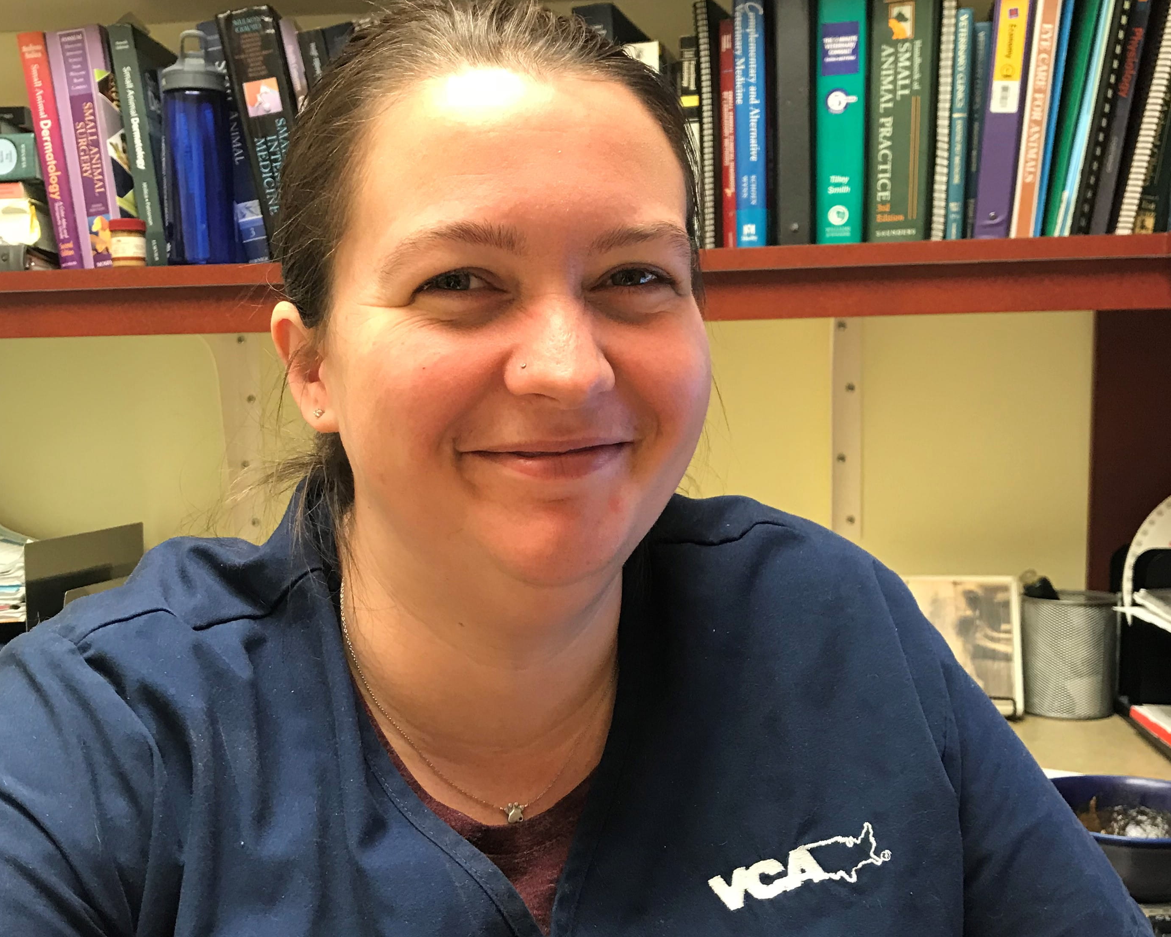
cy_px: 461
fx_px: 1040
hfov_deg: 58.8
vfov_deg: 48.5
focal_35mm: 30
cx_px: 566
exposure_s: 1/17
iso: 40
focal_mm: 3.99
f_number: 1.8
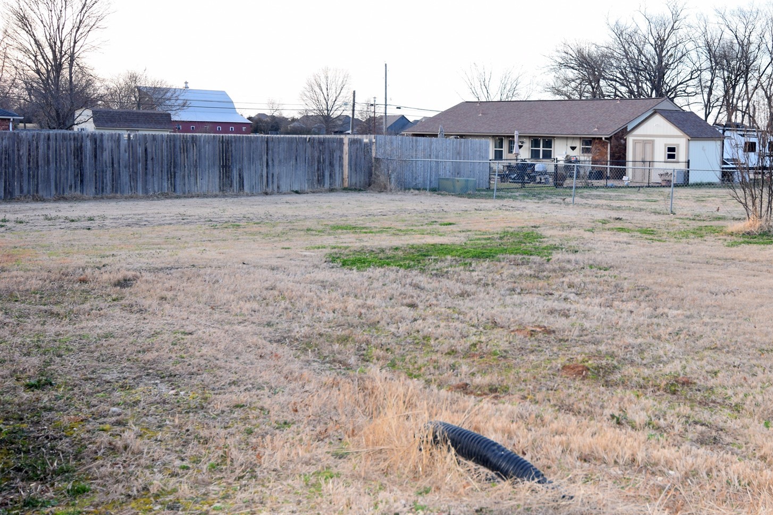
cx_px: 524
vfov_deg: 31.8
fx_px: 902
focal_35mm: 42
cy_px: 208
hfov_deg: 45.6
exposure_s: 1/125
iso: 400
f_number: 5.6
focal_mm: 20
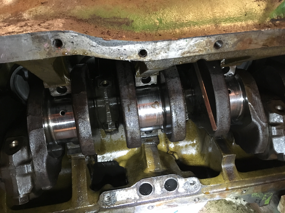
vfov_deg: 48.2
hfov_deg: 61.7
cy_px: 106
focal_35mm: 29
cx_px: 142
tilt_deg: -24.8
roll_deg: -0.7
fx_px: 239
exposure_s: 1/15
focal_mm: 4.15
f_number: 2.2
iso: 250
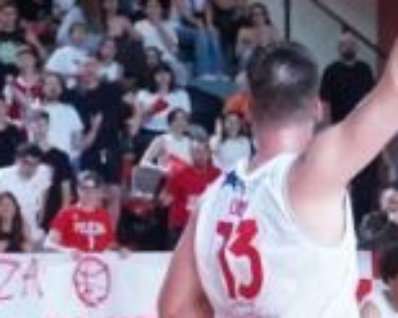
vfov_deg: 5.5
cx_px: 132
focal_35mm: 278
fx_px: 3273
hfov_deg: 7.0
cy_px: 321
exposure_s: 1/800
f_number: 4
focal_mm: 38
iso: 5000
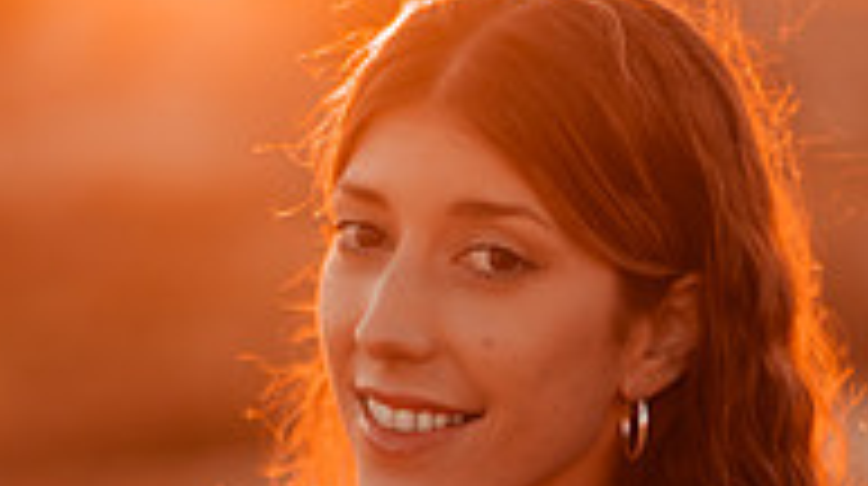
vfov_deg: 8.3
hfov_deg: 15.1
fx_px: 3264
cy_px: 734
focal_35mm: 142
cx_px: 508
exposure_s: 1/1600
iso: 100
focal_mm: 58
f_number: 1.4
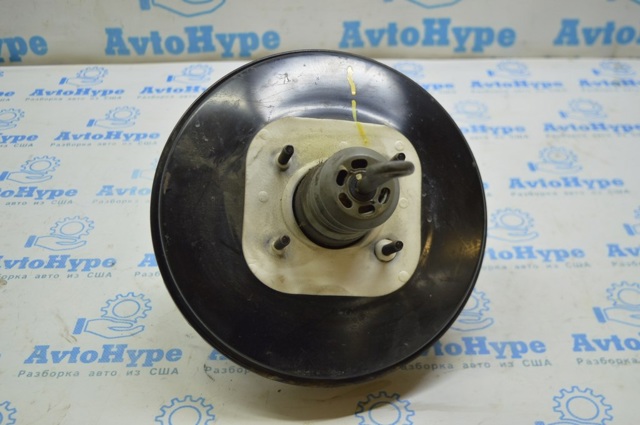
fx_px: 772
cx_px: 320
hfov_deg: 45.0
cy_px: 212
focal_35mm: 44
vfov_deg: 30.8
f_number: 4.2
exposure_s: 1/40
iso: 400
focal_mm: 29
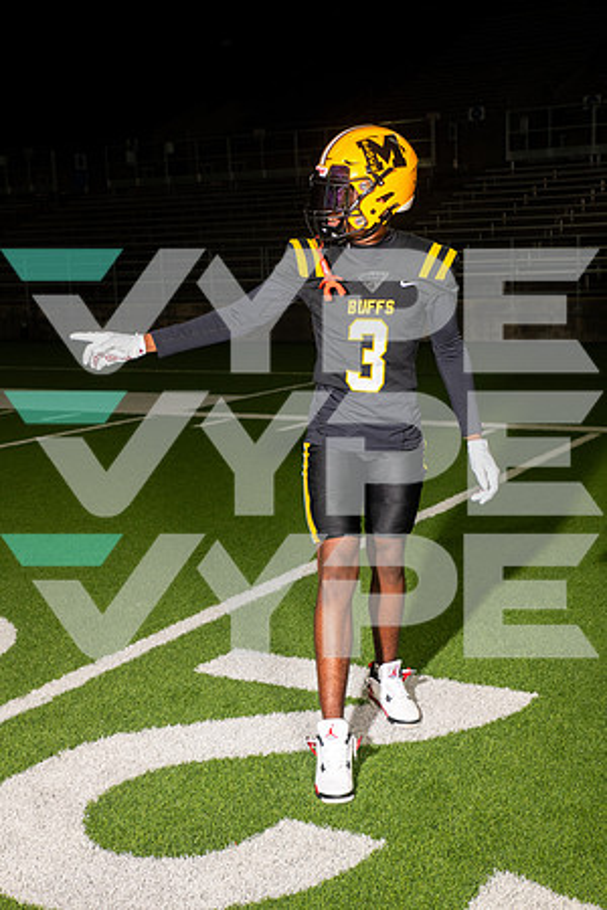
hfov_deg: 28.1
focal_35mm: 48
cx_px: 304
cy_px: 455
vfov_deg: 41.1
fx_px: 1214
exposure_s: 1/320
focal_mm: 48
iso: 800
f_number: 7.1
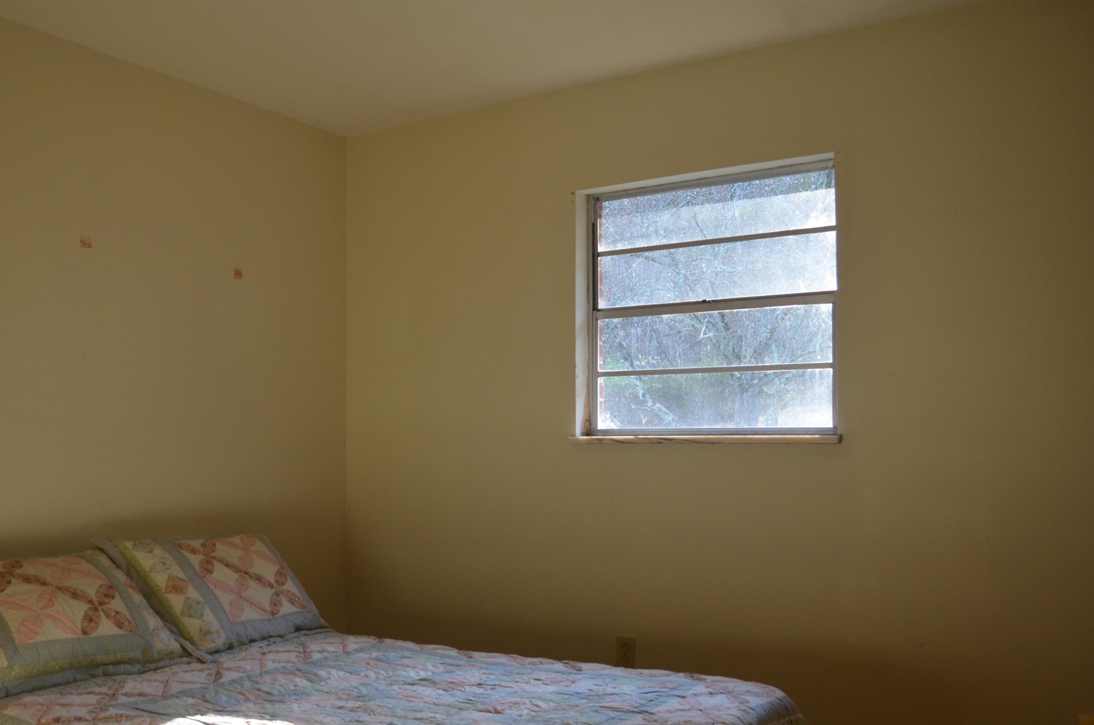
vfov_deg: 39.6
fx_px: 1001
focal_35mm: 33
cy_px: 439
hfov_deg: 56.8
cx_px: 431
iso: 400
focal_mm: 18
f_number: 4.5
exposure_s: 1/80
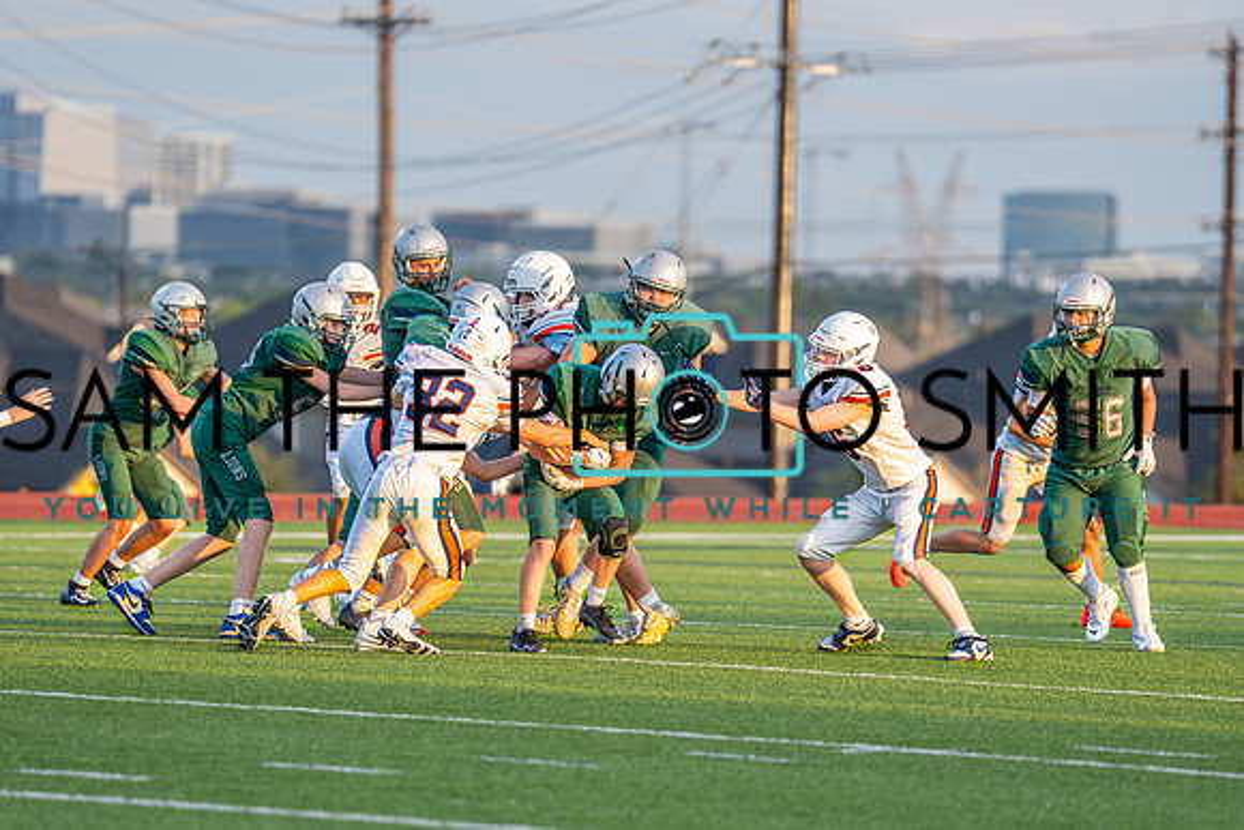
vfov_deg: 5.0
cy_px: 453
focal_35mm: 275
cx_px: 638
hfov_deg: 7.5
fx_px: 9511
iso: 640
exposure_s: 1/1600
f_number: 2.8
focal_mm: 200
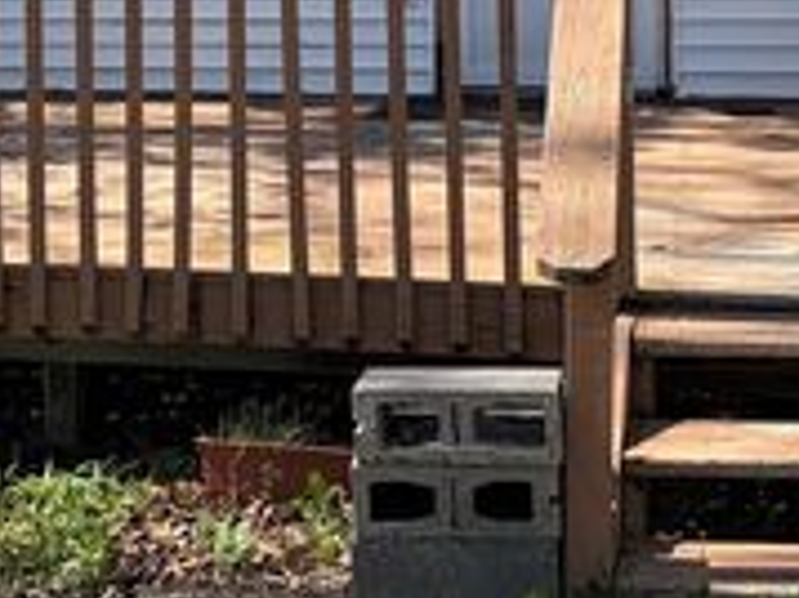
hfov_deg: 20.9
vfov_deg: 15.4
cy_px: -76
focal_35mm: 93
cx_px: 210
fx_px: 2145
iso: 50
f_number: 1.6
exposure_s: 1/1667
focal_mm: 5.96
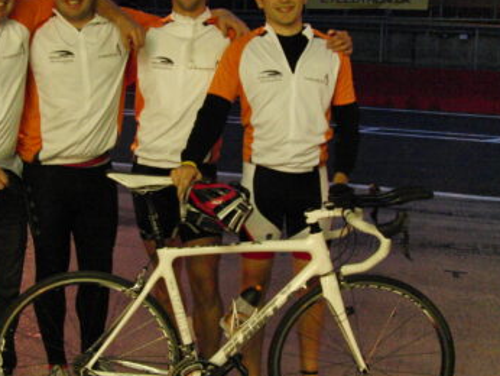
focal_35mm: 52
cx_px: 182
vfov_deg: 28.0
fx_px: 752
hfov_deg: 36.5
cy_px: 160
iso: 800
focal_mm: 7.3
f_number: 2.7
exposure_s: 1/60
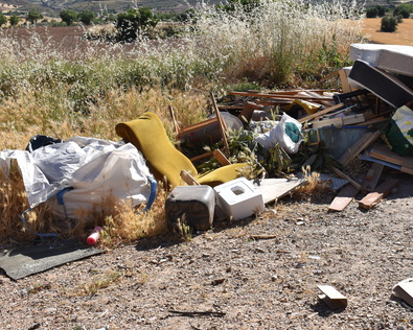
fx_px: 681
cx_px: 267
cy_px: 132
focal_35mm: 56
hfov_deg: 33.5
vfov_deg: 27.2
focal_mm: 25
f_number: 11
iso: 200
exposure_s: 1/500
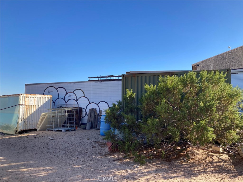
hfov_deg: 63.4
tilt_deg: +4.3
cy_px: 91
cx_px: 122
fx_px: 197
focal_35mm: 28
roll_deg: -0.7
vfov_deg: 49.7
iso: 20
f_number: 1.8
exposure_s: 1/1245
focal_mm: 3.99
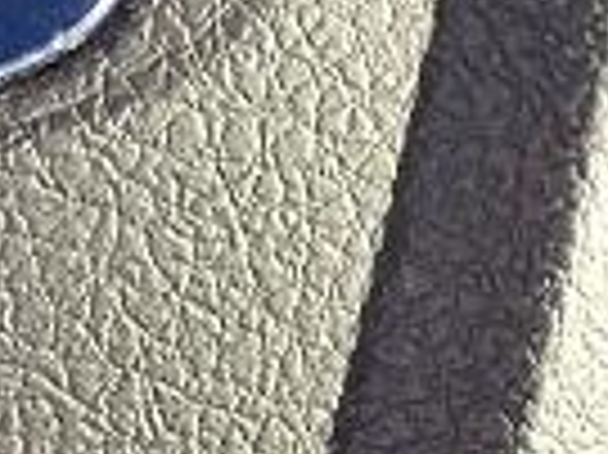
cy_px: 436
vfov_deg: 13.4
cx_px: -757
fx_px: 1913
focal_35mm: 109
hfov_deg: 13.9
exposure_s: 1/293
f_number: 1.8
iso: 25
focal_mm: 5.54
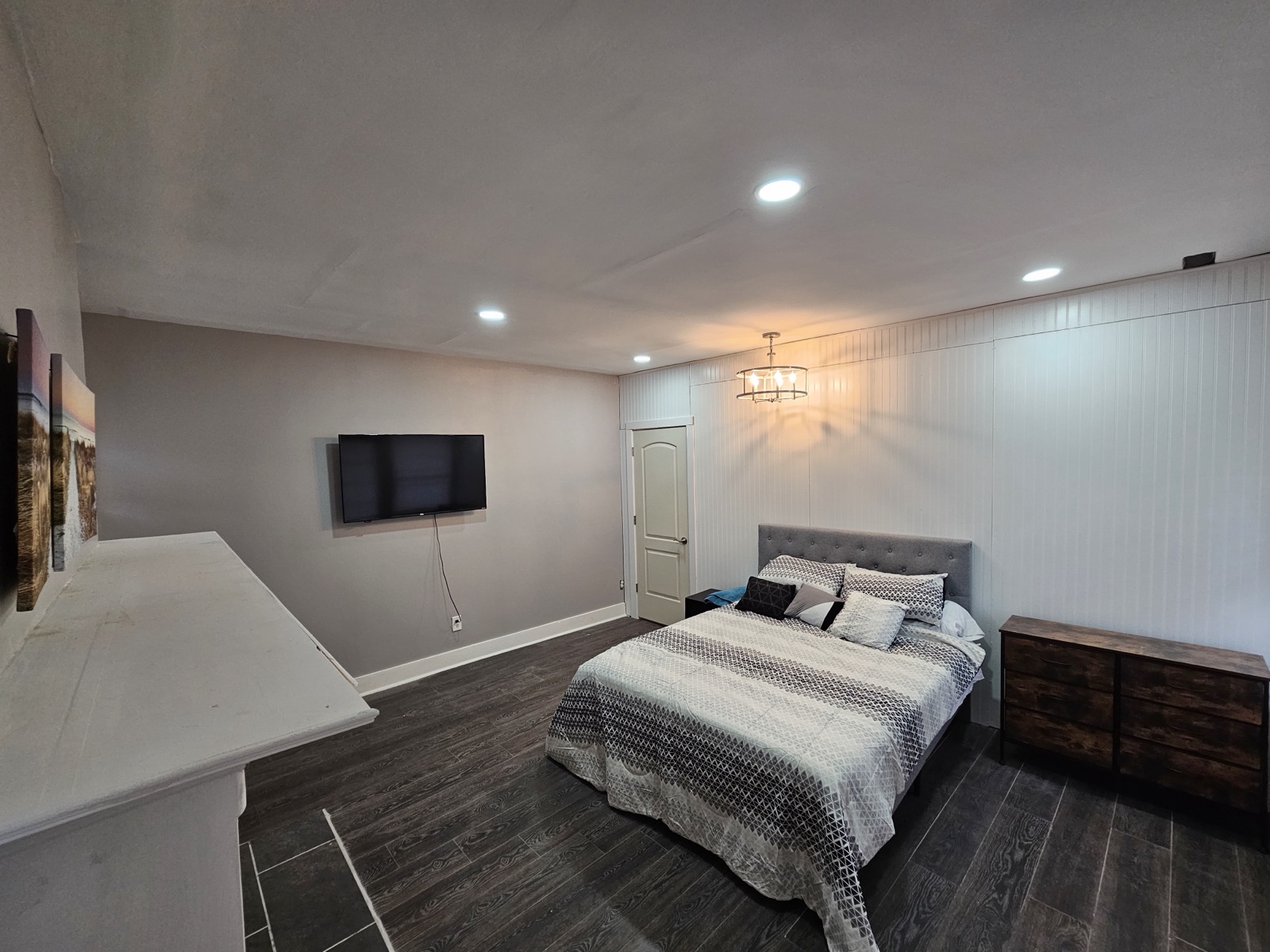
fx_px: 477
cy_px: 476
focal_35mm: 13
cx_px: 635
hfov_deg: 106.2
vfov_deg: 89.9
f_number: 2.2
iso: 160
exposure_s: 1/60
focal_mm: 2.2
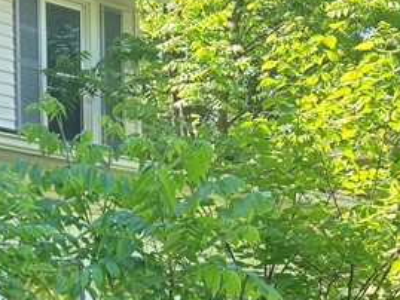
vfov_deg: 14.9
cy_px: 217
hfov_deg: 18.1
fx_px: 1144
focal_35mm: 99
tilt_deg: +6.7
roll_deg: -0.2
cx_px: -158
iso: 64
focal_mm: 5.96
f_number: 1.6
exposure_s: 1/641
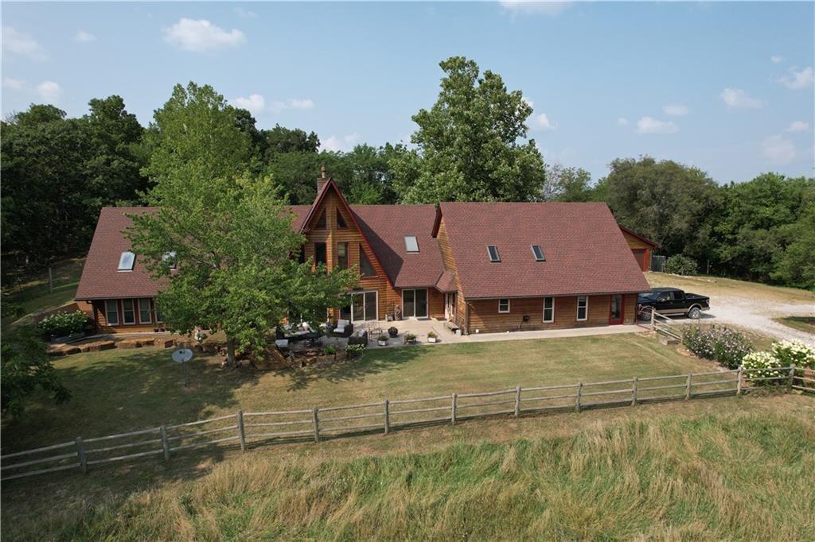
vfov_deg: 57.2
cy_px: 271
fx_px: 498
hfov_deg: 78.6
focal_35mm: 22
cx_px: 408
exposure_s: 1/1500
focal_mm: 8.38
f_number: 2.8
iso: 100
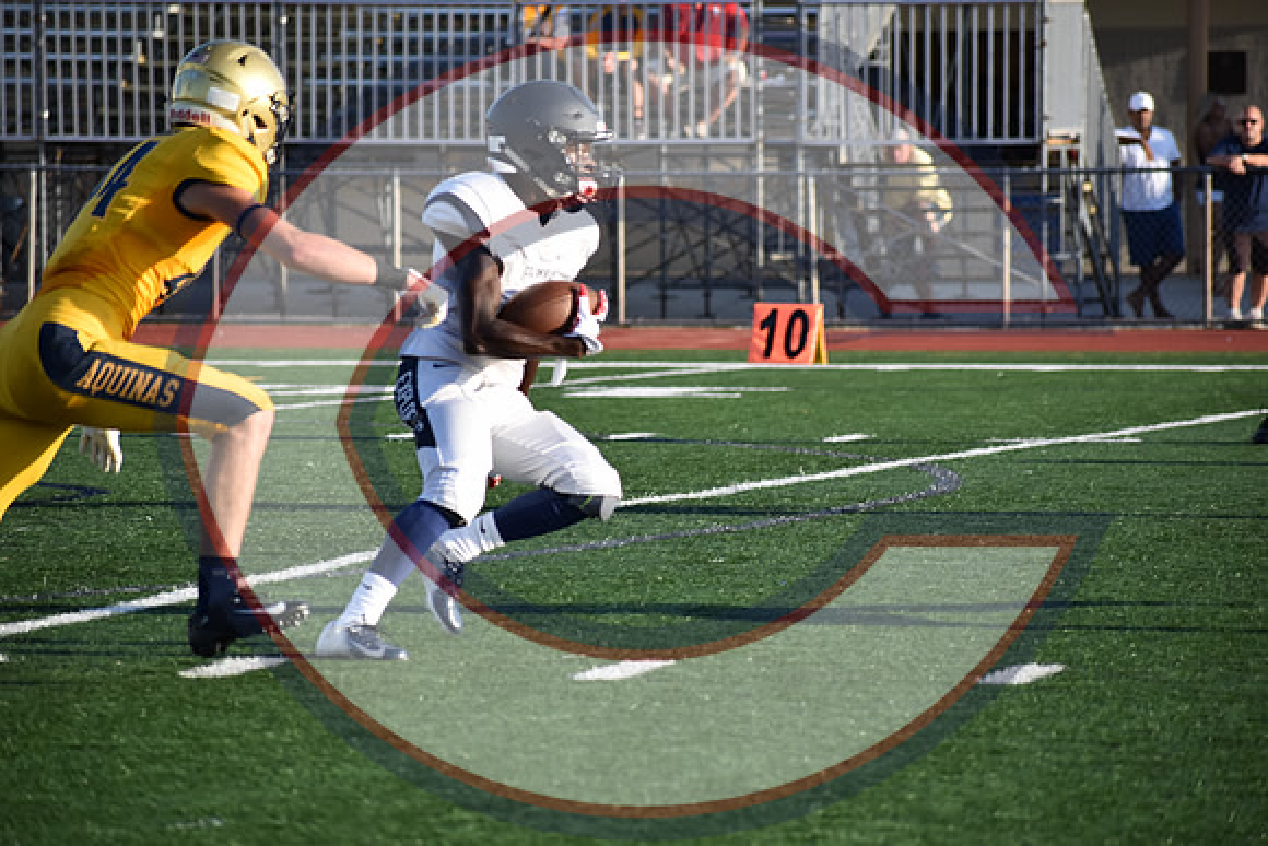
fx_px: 9248
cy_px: 423
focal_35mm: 262
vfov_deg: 5.2
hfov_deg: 7.8
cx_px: 634
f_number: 5
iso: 400
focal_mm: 175
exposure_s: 1/1000
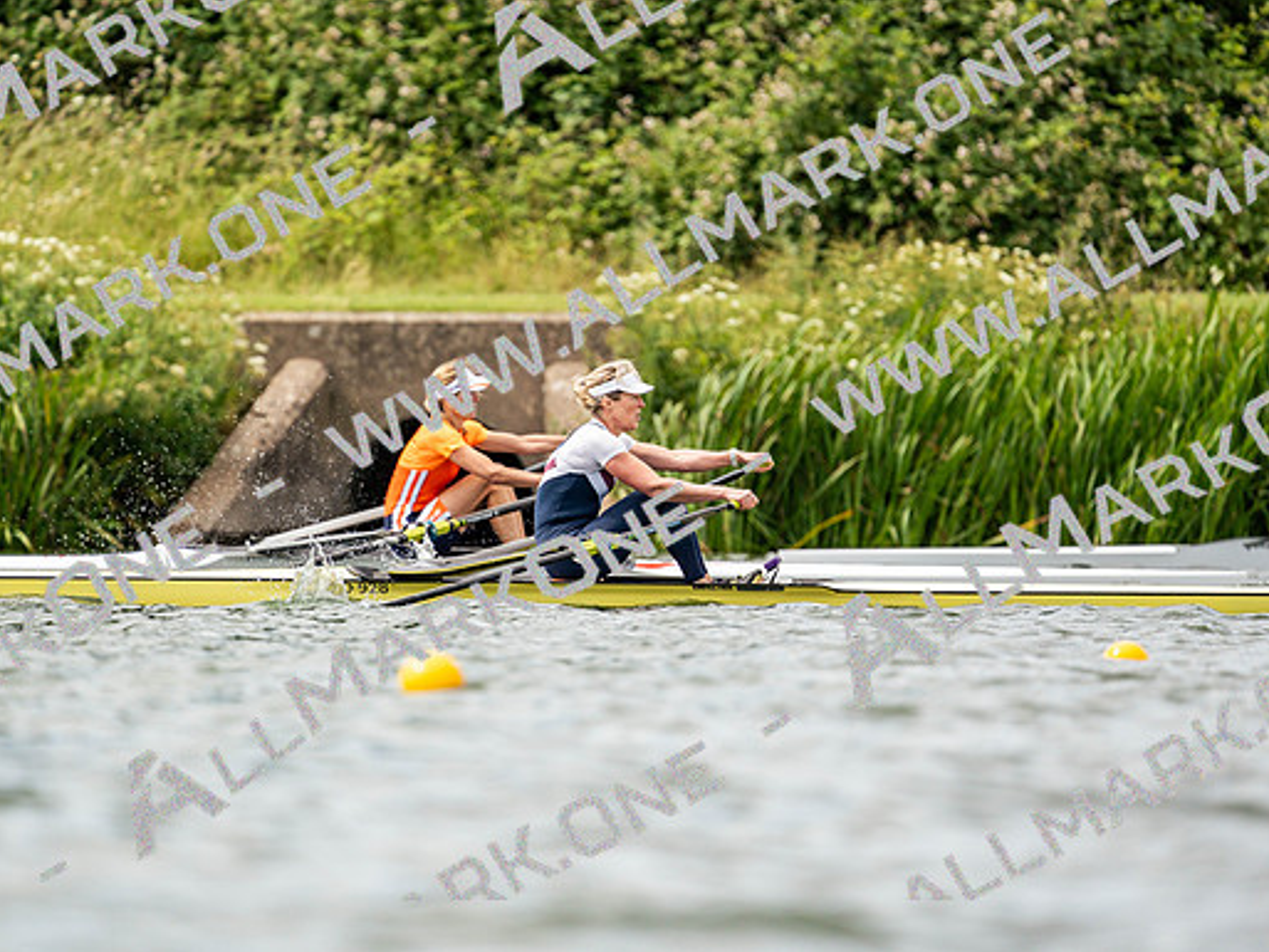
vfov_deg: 2.3
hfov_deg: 3.0
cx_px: 631
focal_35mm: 652
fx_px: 23907
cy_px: 476
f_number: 6.3
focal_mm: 600
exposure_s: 1/2000
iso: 400
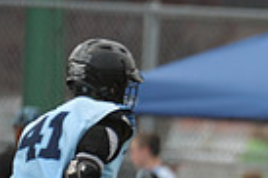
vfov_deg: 0.8
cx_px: 558
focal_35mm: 1691
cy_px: 239
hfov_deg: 1.2
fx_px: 12573
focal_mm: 400
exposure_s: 1/2500
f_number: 4
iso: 800
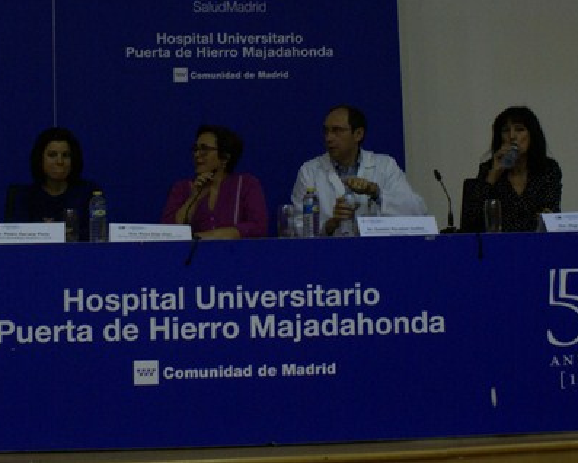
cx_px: 191
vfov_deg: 22.3
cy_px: 117
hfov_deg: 27.7
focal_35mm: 68
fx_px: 1164
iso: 400
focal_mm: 24
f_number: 4.5
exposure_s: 1/20
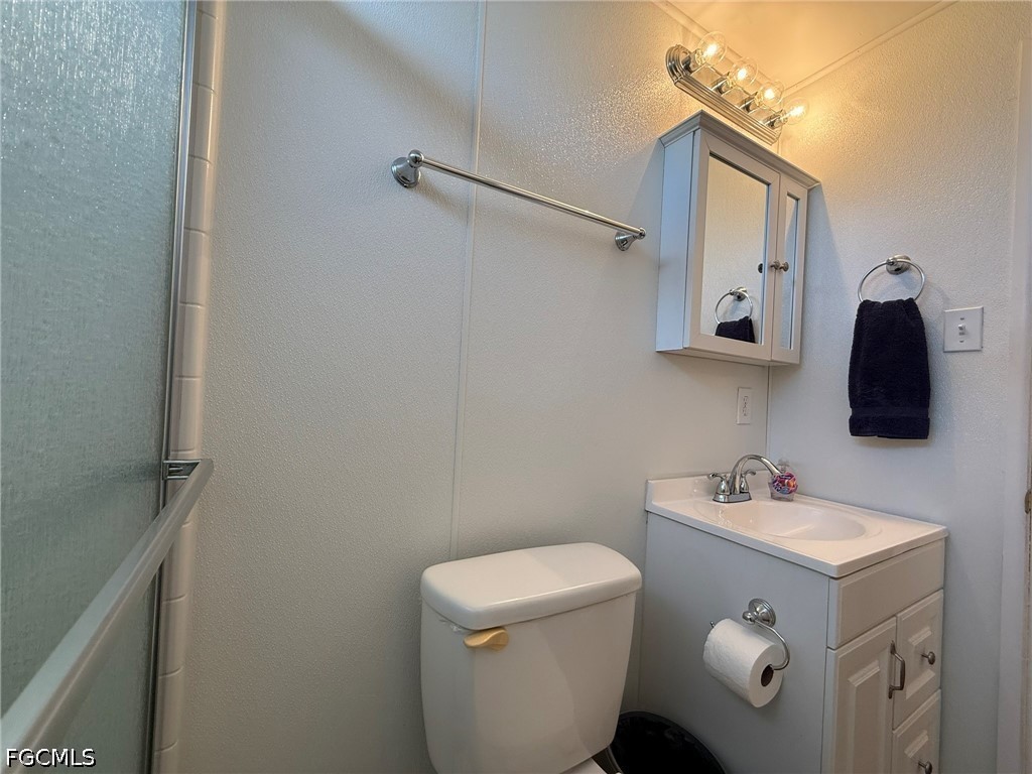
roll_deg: -2.8
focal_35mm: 14
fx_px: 417
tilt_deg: +1.4
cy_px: 387
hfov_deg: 102.1
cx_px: 516
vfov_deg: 85.7
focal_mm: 2.22
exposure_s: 1/120
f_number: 2.2
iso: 160
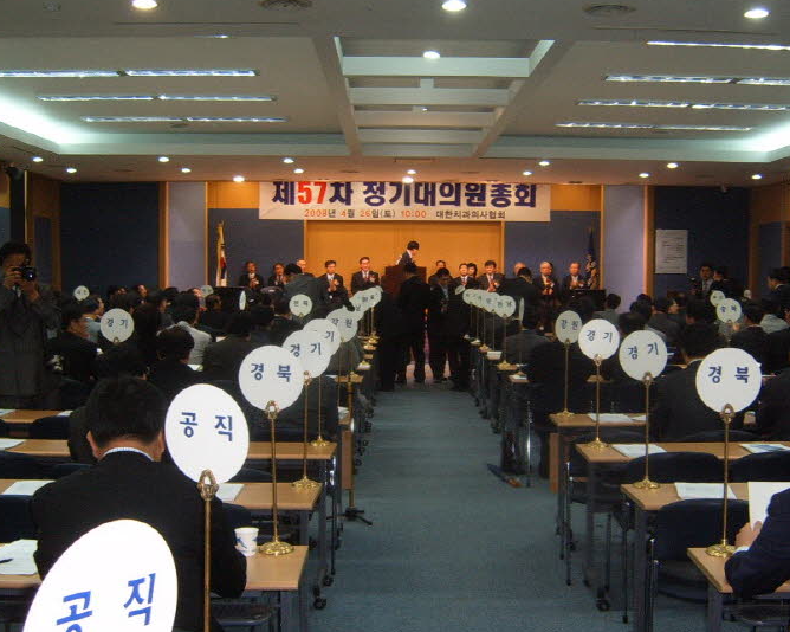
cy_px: 360
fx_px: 1075
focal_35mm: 46
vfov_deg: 32.7
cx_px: 413
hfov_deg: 40.3
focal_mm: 6.2
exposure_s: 1/30
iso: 141
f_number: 2.9
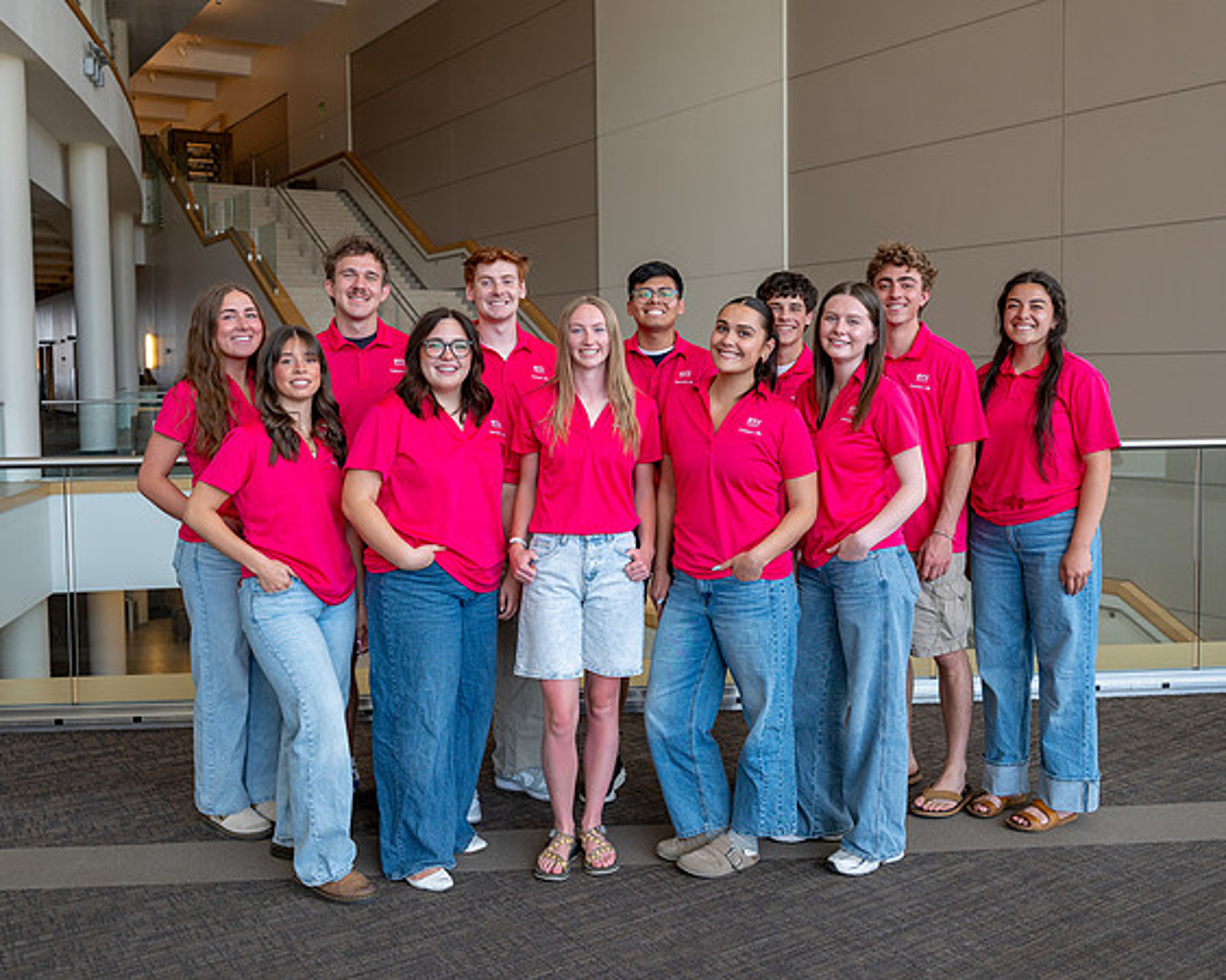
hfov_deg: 52.4
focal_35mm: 34
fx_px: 1246
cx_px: 611
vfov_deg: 42.9
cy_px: 443
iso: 320
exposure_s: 1/160
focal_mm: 26.5
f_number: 4
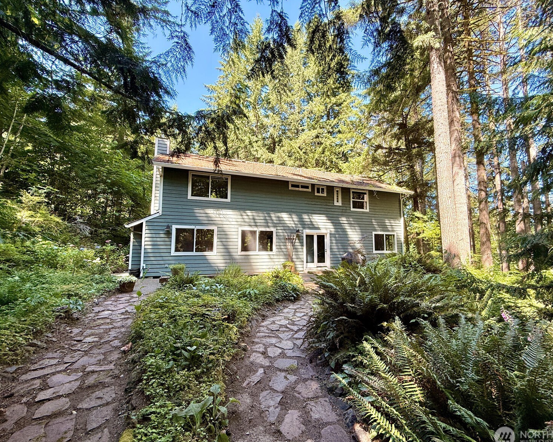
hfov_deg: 96.7
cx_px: 289
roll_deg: +0.0
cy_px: 225
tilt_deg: +5.5
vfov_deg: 84.0
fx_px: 245
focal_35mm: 15
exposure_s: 1/122
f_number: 2.2
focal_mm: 2.22
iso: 64
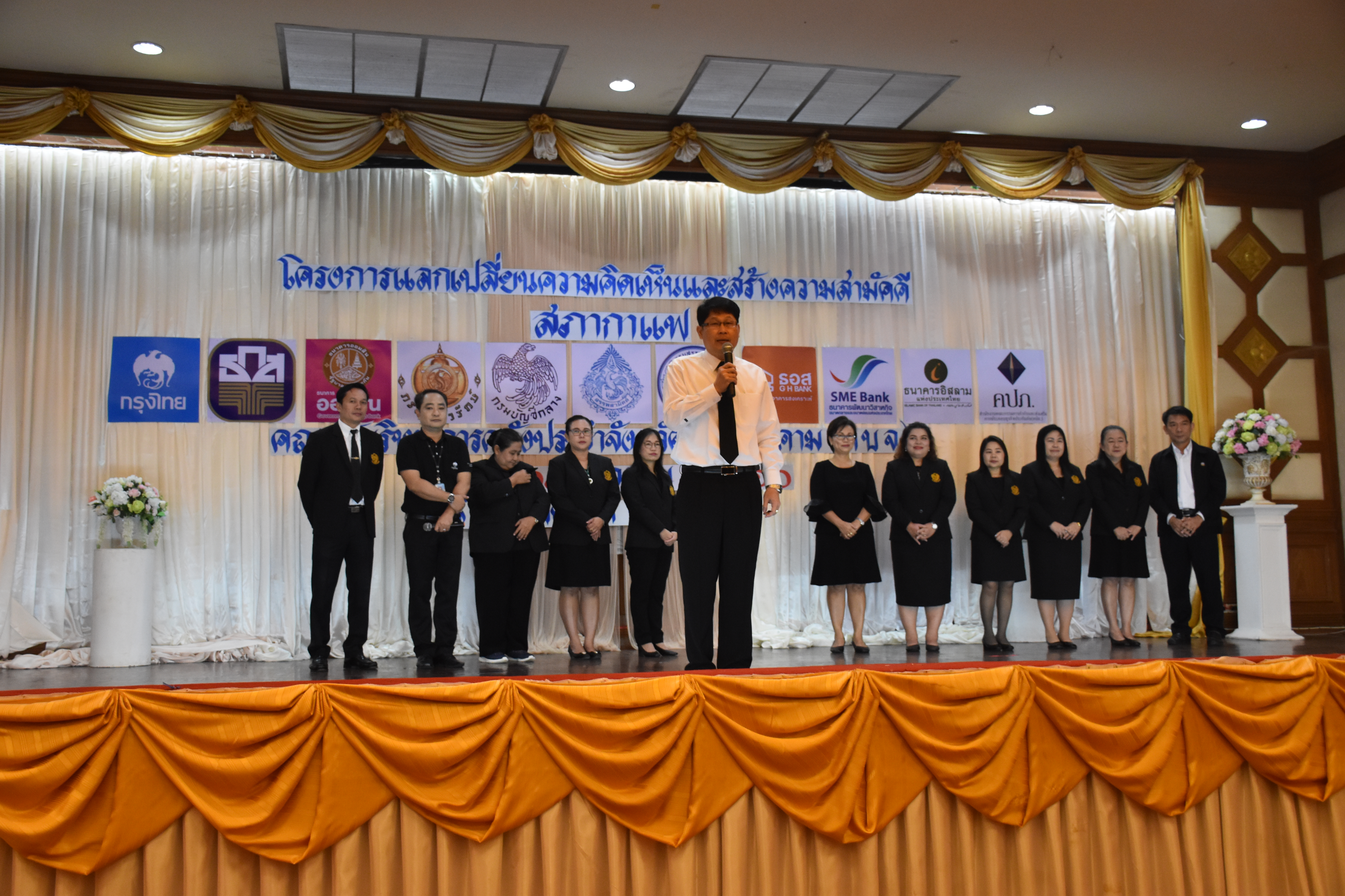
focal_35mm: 34
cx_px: 672
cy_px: 448
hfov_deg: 55.1
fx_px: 1289
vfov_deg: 38.4
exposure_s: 1/60
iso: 1600
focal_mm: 23
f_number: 3.8
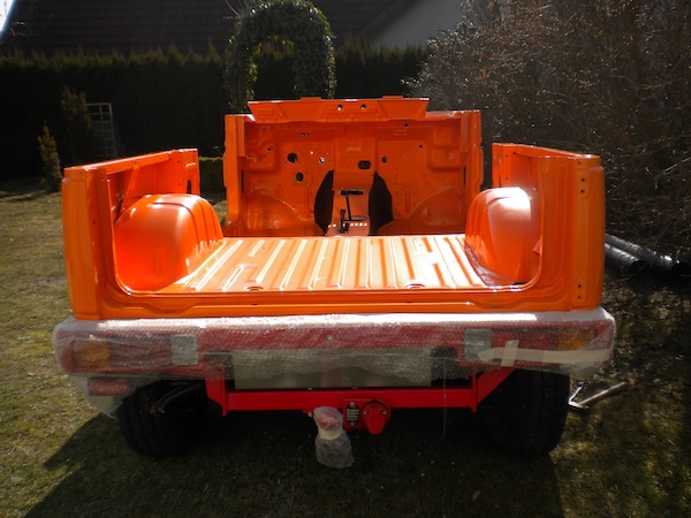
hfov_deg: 52.6
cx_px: 346
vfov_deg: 40.7
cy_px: 259
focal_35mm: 35
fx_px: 699
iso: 80
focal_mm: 6.3
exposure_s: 1/646
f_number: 4.6
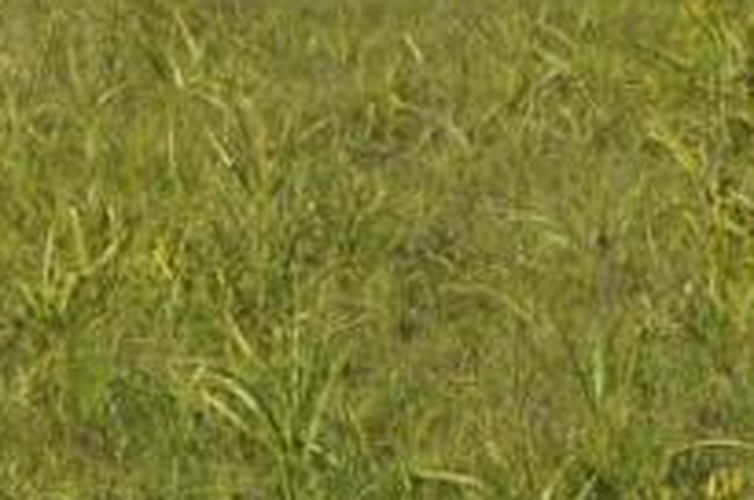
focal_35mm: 176
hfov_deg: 10.1
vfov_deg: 7.5
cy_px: -504
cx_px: -1089
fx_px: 3680
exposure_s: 1/4000
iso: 1600
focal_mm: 24
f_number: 6.7
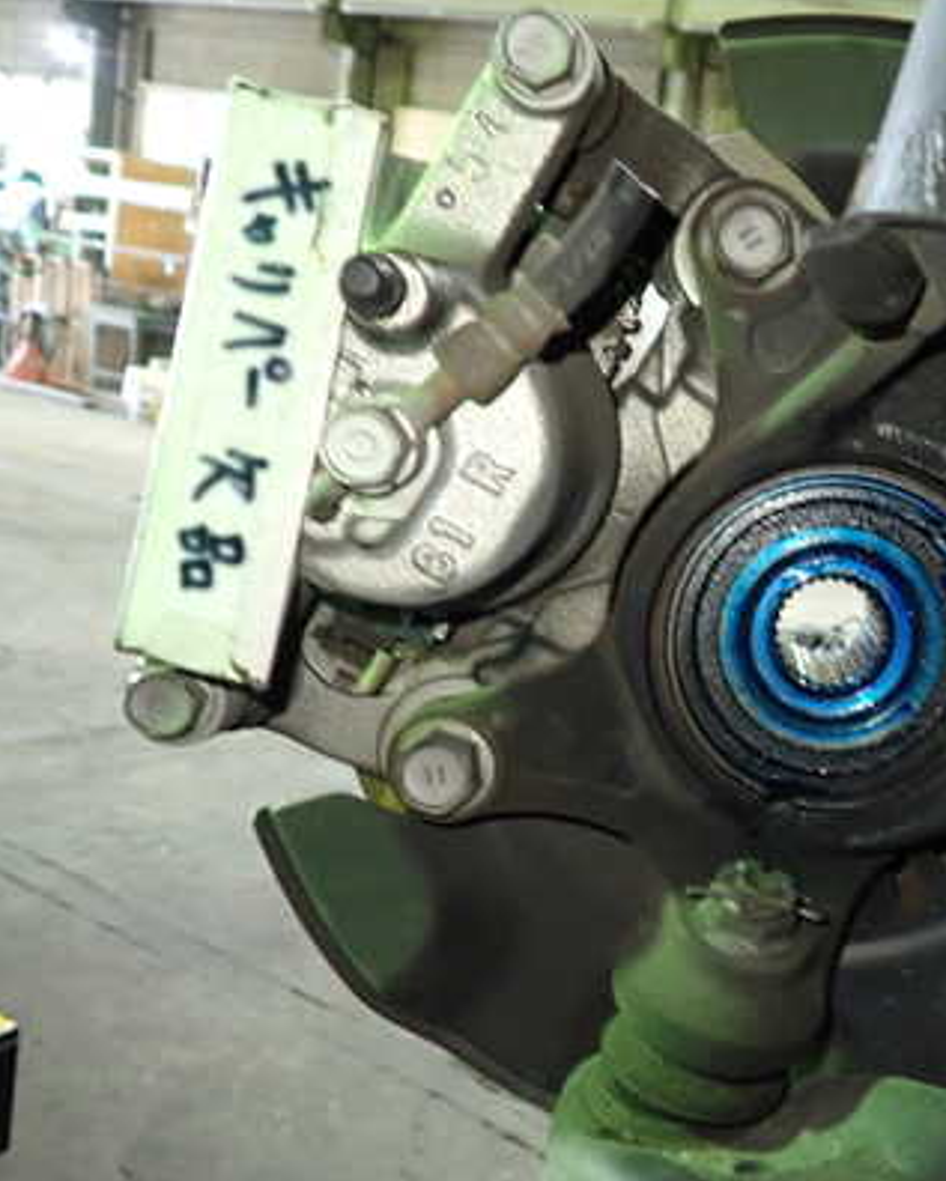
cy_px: 590
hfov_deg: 37.6
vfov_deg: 49.1
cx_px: 842
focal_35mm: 37
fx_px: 1294
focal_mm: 4.5
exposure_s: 1/30
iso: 500
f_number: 2
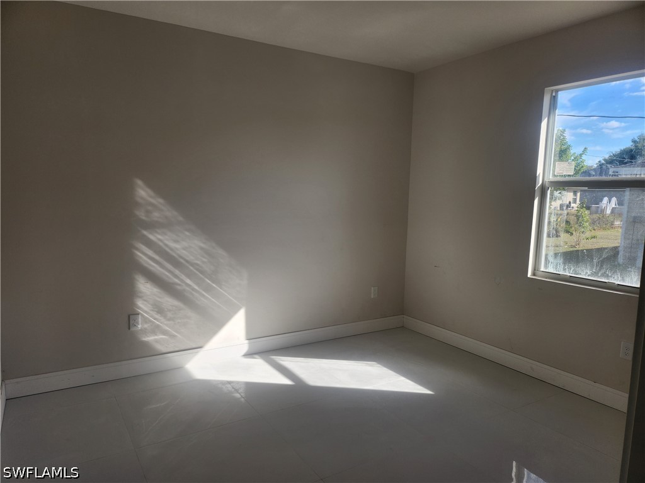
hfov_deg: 71.6
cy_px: 242
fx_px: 447
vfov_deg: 56.8
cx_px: 322
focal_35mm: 24
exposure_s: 1/878
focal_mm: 5
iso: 50
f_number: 1.8
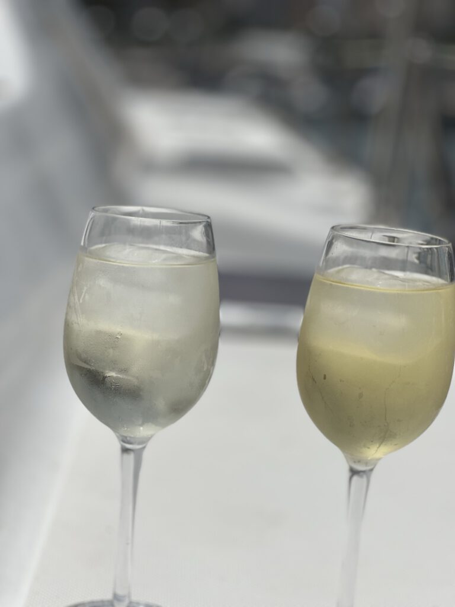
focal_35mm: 77
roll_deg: -0.7
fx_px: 1349
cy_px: 304
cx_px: 228
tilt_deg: -6.0
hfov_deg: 19.1
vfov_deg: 25.3
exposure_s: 1/2801
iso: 32
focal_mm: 9
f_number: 2.8
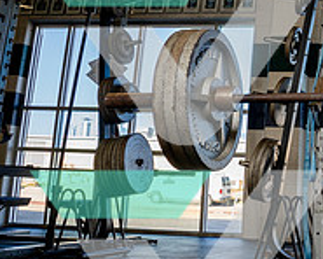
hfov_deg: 24.6
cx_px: 480
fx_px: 574
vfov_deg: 25.0
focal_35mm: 60
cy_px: 52
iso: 800
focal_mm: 20
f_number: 7.1
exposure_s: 1/200
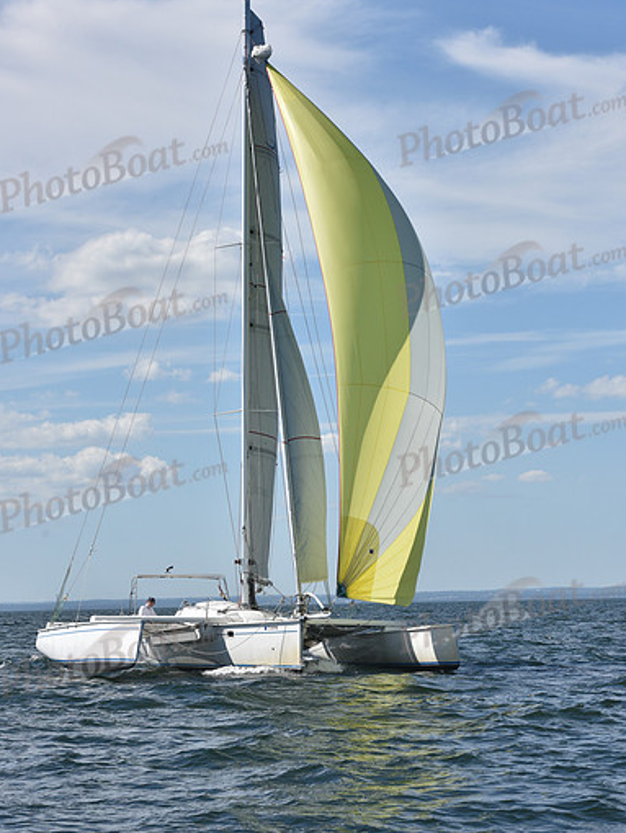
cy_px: 384
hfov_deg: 15.7
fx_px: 2265
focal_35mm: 94
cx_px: 313
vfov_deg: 20.9
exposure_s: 1/1250
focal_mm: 86
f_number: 10
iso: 320
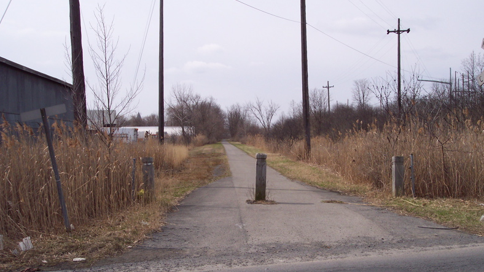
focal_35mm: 42
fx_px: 539
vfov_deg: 28.3
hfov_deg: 48.4
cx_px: 243
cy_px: 132
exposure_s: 1/1000
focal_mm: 8
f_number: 4.8
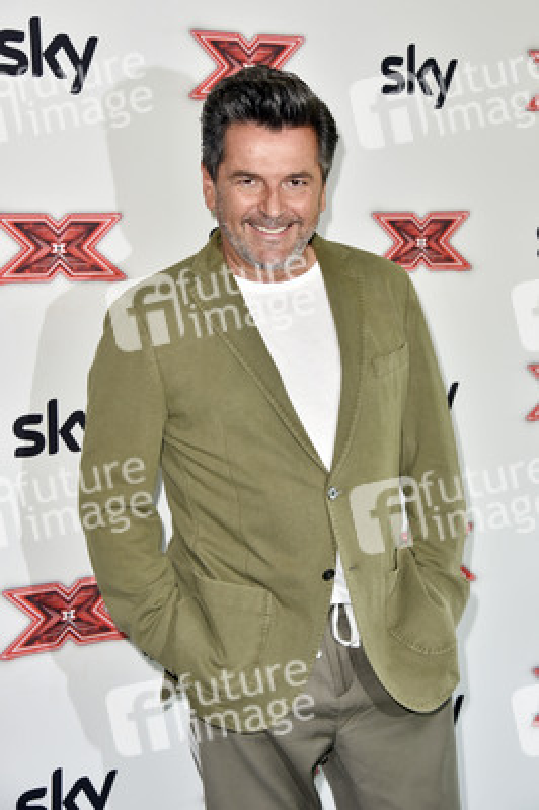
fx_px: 1755
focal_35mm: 78
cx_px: 270
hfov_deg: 17.5
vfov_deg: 26.0
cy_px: 405
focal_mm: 78
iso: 640
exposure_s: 1/160
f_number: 5.6
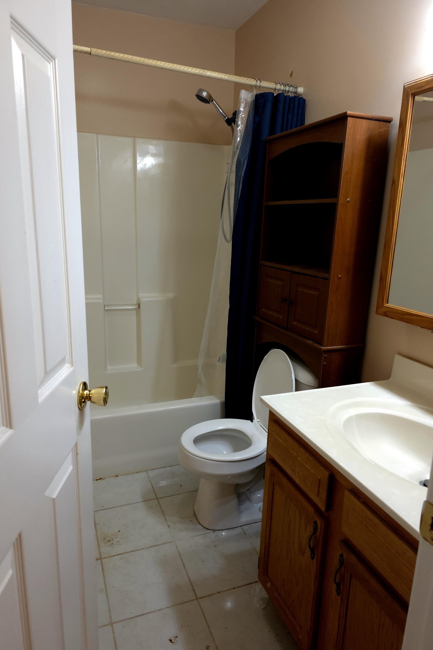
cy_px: 324
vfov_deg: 73.7
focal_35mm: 24
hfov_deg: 53.1
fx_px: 433
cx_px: 214
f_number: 1.7
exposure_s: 1/60
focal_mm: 6.3
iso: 400
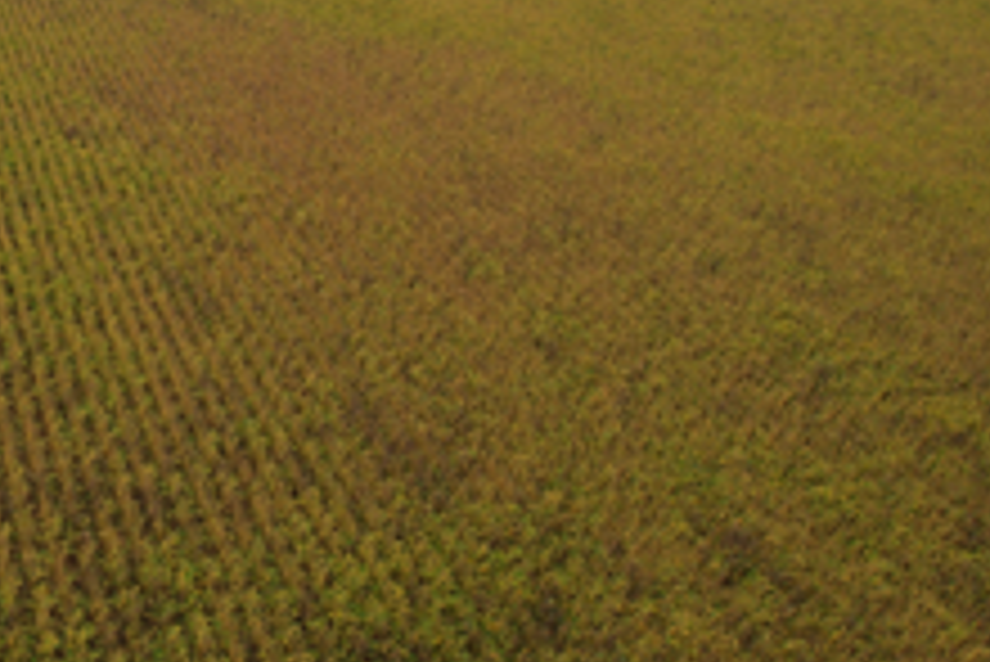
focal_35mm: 45
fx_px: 1238
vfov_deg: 28.7
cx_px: 108
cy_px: 68
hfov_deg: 40.4
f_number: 2.8
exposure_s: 1/1500
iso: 100
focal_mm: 8.38
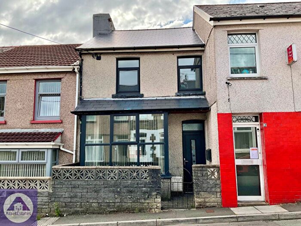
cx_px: 150
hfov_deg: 61.7
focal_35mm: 29
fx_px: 252
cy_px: 113
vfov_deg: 48.2
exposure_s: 1/1786
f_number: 1.8
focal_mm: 3
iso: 16
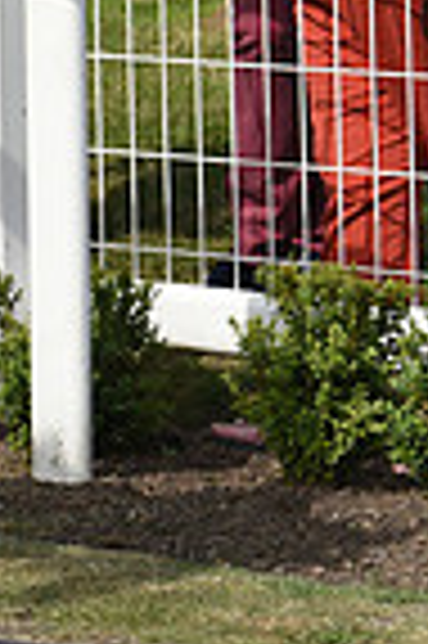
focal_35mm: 414
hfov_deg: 3.3
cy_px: -47
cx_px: -608
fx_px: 7400
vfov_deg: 5.0
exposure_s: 1/2000
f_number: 5.6
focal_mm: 102
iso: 400
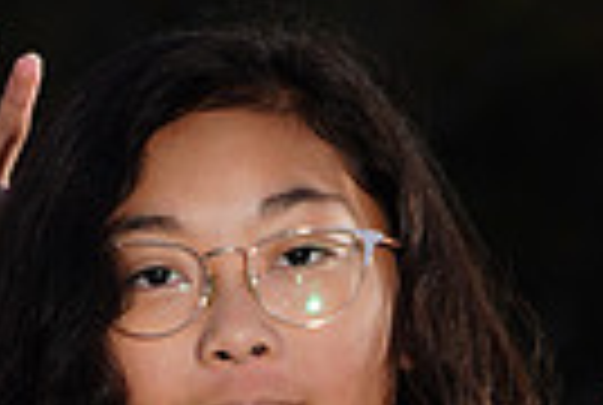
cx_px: 63
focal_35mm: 820
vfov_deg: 1.7
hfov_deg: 2.5
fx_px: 13766
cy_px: 524
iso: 200
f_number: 9
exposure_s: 1/250
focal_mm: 190
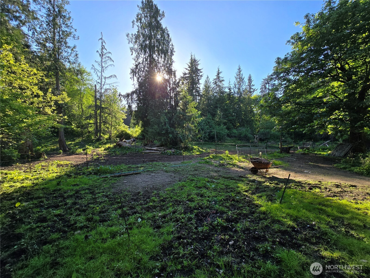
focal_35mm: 13
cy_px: 139
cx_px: 185
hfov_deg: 106.2
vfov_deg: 89.9
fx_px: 139
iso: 50
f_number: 2.2
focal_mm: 2.2
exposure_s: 1/732
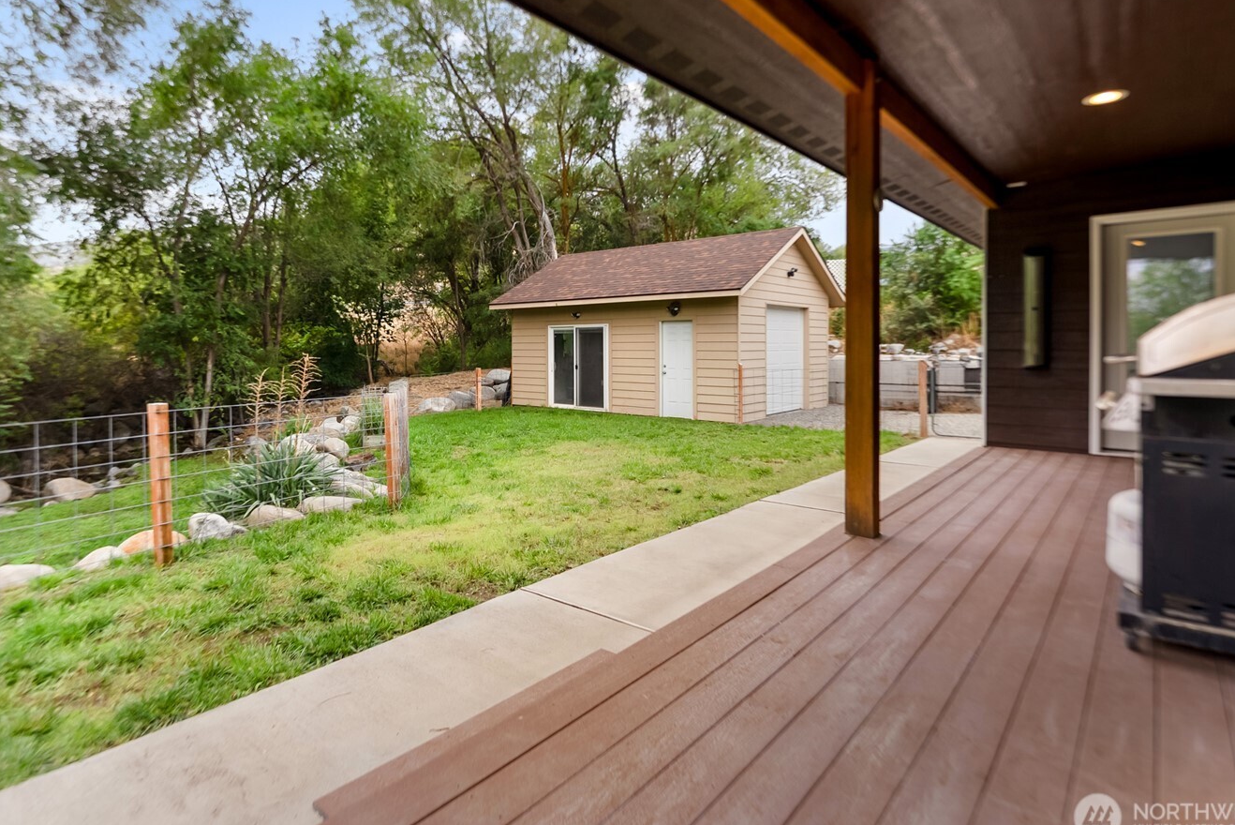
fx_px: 618
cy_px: 322
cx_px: 508
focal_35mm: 18
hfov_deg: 89.1
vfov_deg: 66.7
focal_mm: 14
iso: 100
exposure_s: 1/15
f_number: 2.8
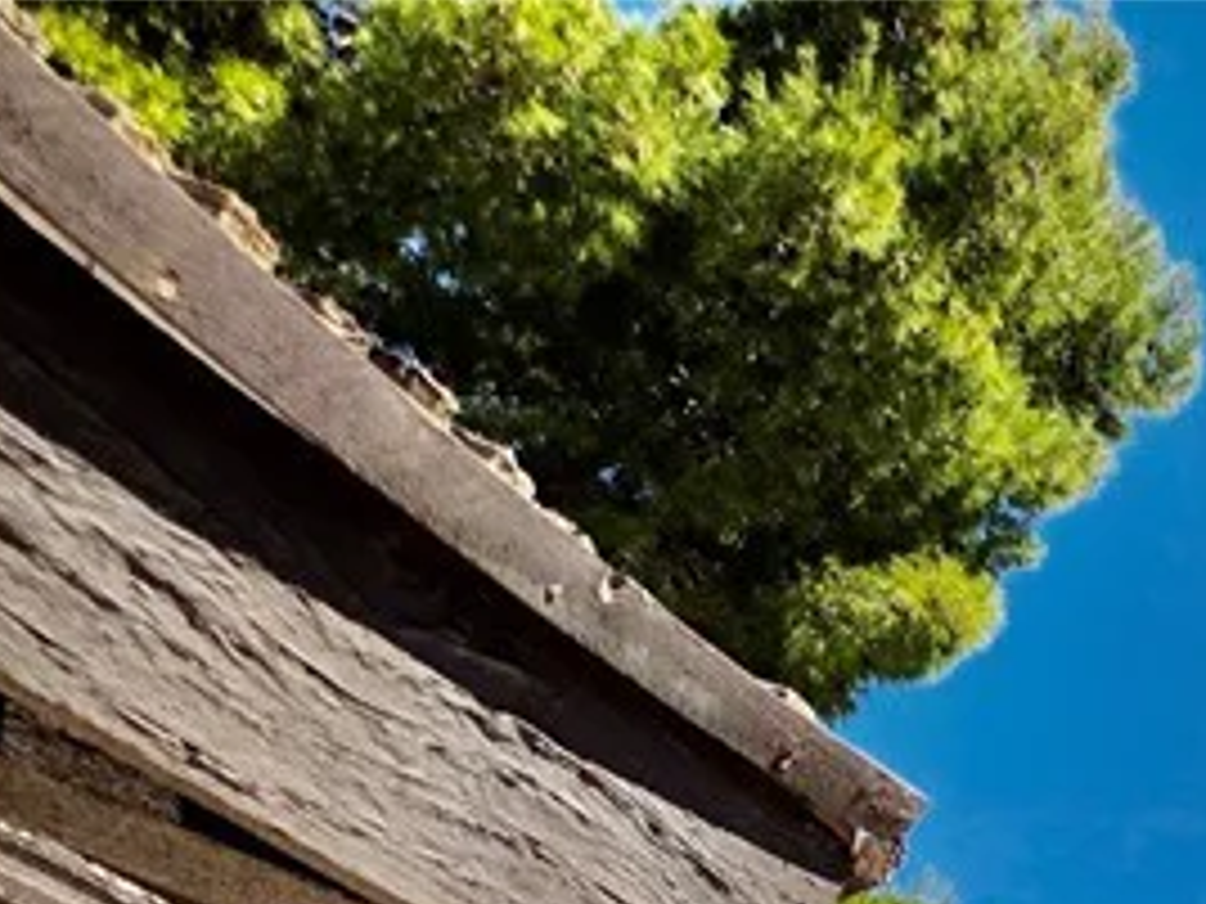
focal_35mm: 88
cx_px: 1876
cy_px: 1723
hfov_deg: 19.1
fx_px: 3066
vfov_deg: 14.4
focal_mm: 5.4
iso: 80
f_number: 1.8
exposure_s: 1/7891
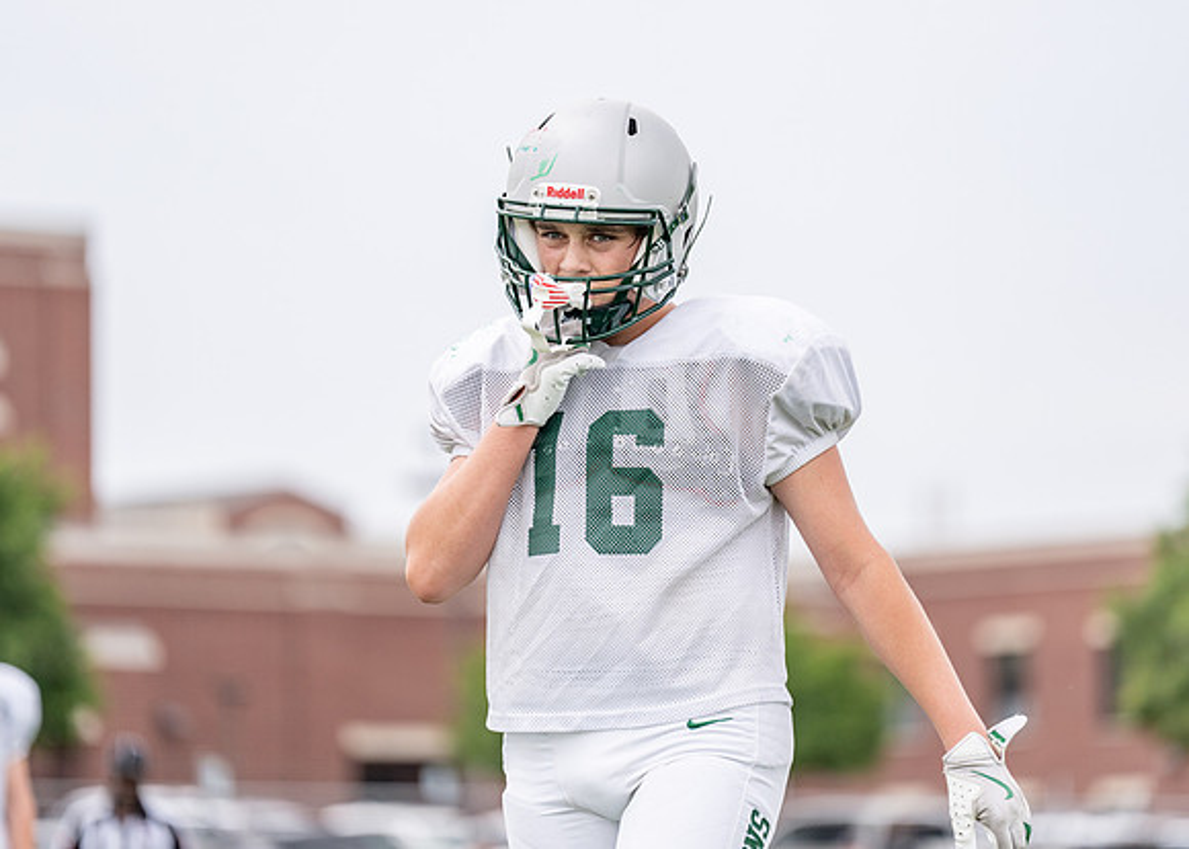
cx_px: 657
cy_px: 388
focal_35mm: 191
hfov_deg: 10.5
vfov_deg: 7.5
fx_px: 6449
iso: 250
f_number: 2.8
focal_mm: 167
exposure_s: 1/2500
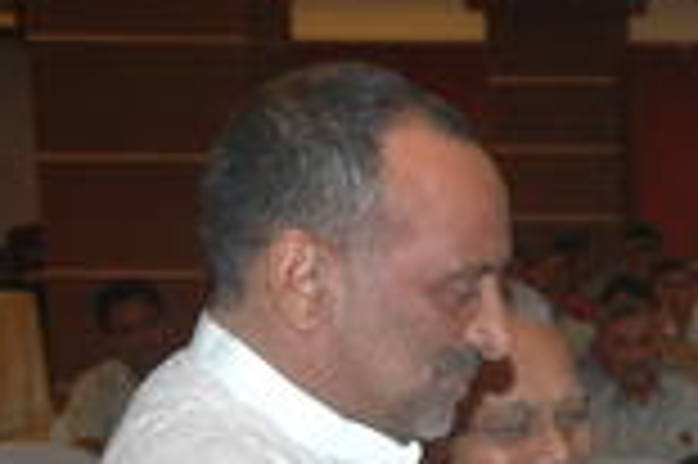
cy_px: 687
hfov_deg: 11.2
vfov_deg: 8.0
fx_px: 3252
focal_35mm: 168
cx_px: 1328
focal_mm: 29
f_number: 4.5
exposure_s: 1/60
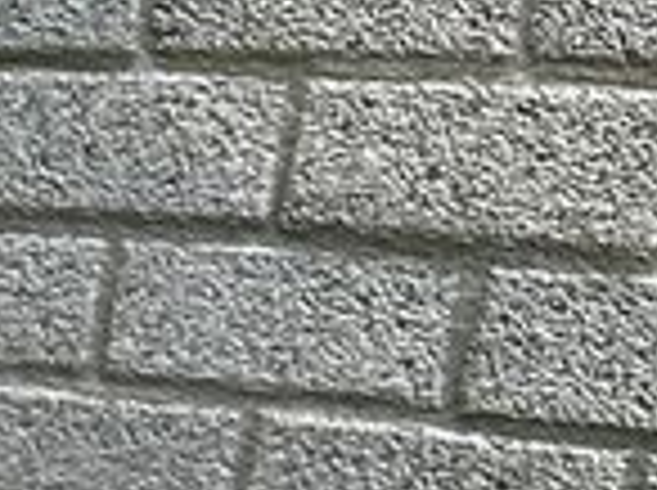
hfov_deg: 14.5
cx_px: -626
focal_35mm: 114
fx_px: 2160
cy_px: 1020
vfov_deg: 11.5
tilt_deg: -22.0
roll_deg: -3.3
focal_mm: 5.1
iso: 100
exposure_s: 1/121
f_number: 1.6
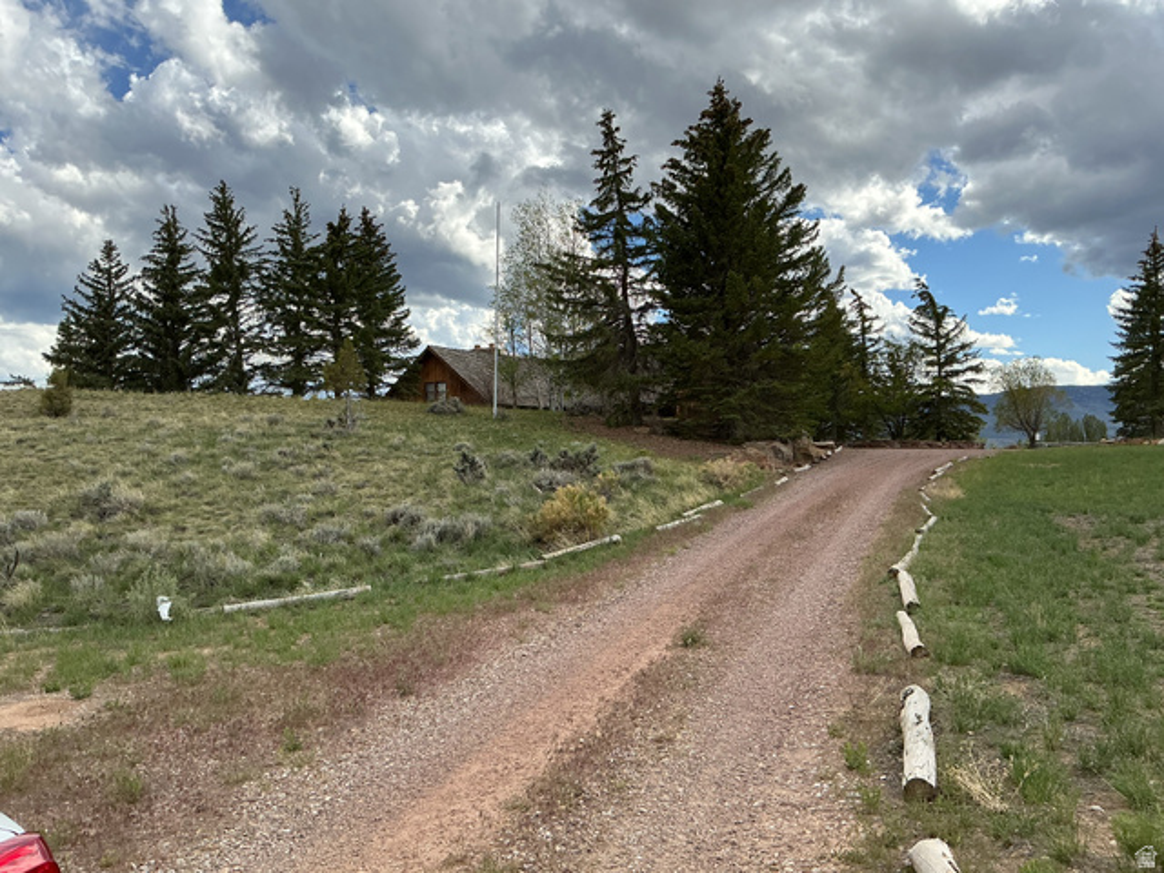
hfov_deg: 61.7
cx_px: 582
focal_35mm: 29
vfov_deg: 48.2
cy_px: 436
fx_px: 975
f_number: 1.8
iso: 25
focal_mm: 3
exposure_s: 1/1577
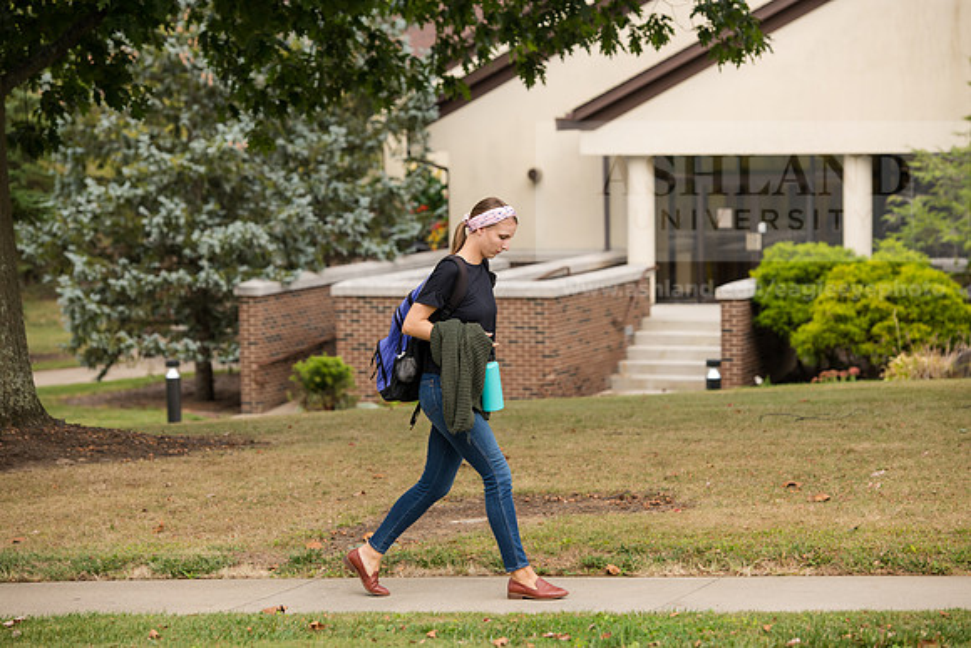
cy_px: 324
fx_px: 3237
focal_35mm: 120
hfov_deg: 17.1
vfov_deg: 11.4
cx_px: 486
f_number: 5
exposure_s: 1/400
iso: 250
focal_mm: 120
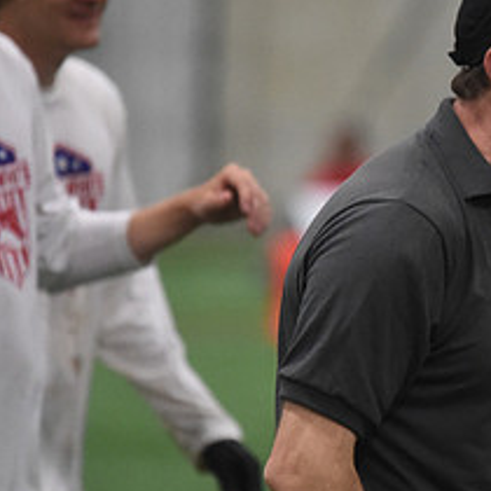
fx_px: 7510
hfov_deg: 3.7
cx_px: 430
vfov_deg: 3.7
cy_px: 223
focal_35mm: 468
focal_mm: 200
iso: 10000
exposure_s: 1/640
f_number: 2.8
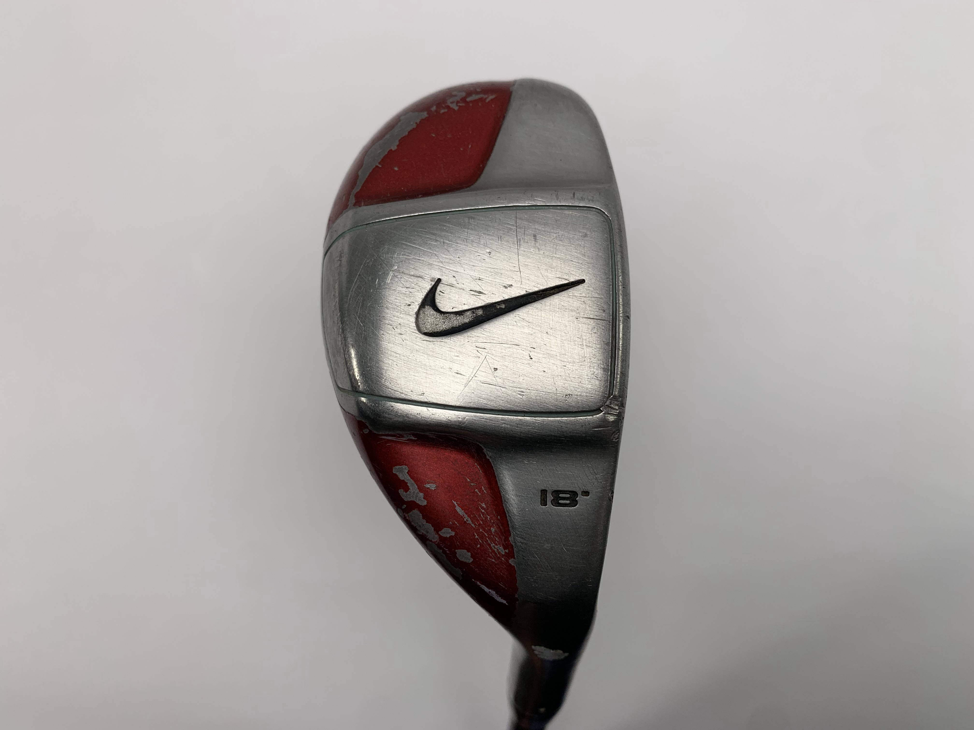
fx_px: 732
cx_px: 487
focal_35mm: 26
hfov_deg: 67.3
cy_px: 365
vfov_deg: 53.1
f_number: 1.8
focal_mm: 4.25
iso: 25
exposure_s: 1/275
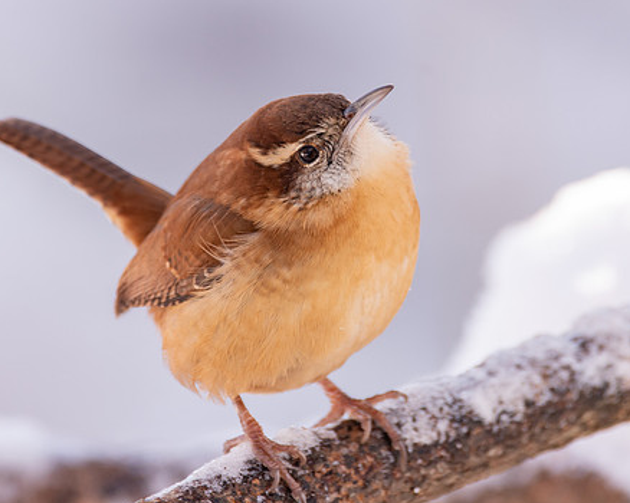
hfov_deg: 1.7
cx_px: 352
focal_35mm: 1169
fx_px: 21787
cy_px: 155
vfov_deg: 1.3
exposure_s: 1/200
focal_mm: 600
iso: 400
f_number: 6.3
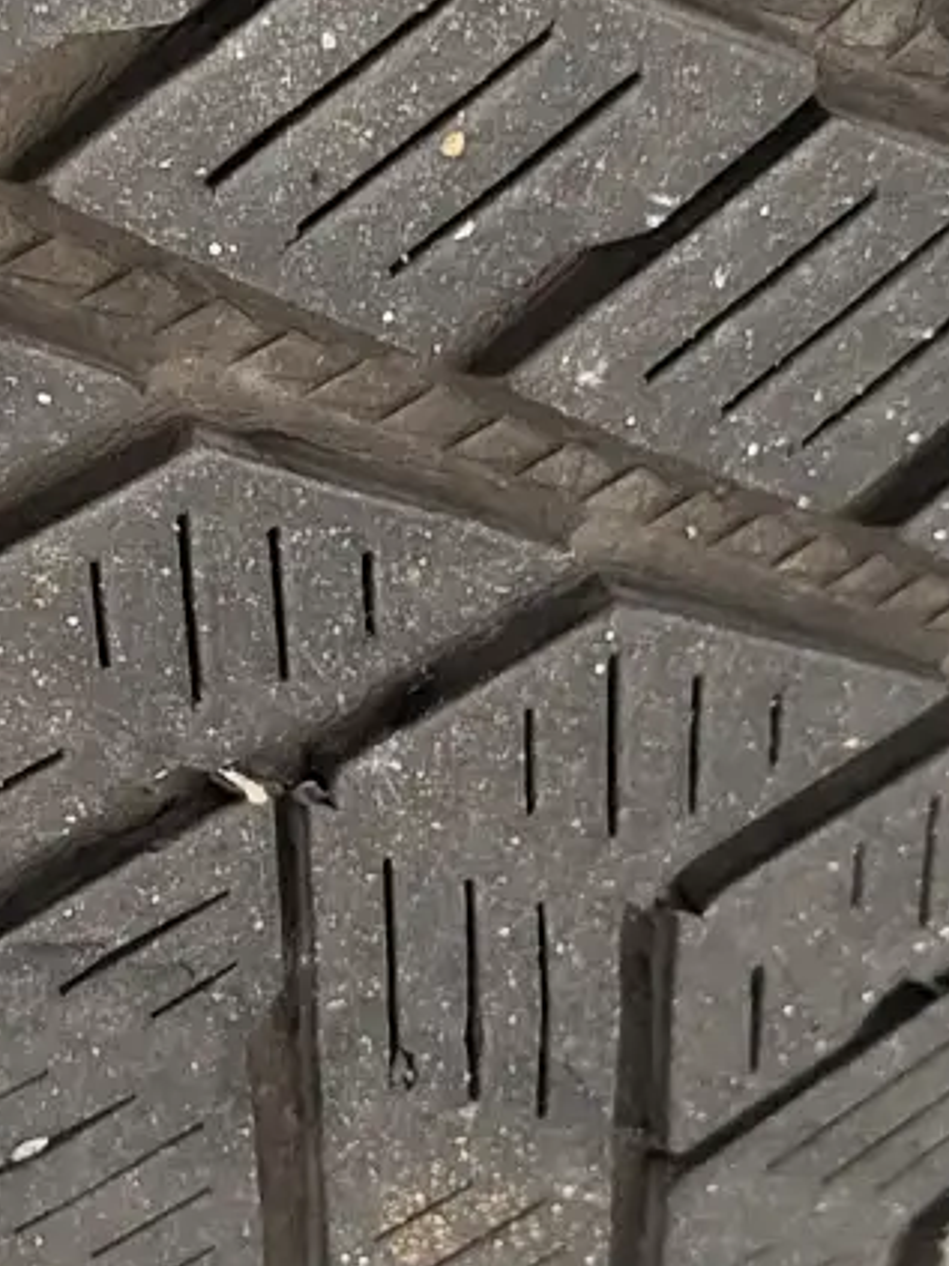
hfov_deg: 12.4
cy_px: 850
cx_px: 0
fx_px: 4315
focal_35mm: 118
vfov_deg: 16.7
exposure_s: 1/50
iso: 800
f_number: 1.8
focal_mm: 5.4
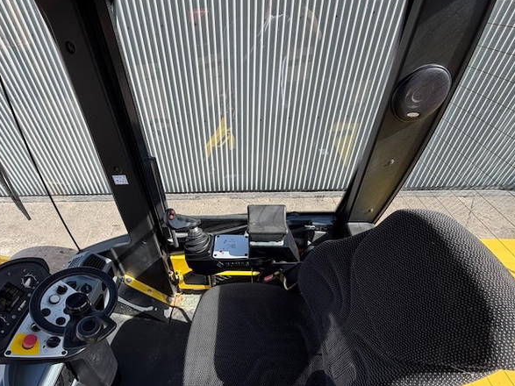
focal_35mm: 18
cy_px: 244
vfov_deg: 70.3
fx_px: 268
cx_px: 225
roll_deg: +5.9
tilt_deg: -42.3
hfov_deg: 87.3
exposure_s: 1/502
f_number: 2.2
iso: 40
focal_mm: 2.22
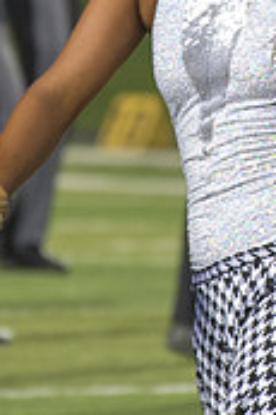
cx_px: 286
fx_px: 12110
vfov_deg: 2.0
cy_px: -16
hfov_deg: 1.3
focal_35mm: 1051
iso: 2500
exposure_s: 1/160
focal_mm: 210
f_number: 5.3
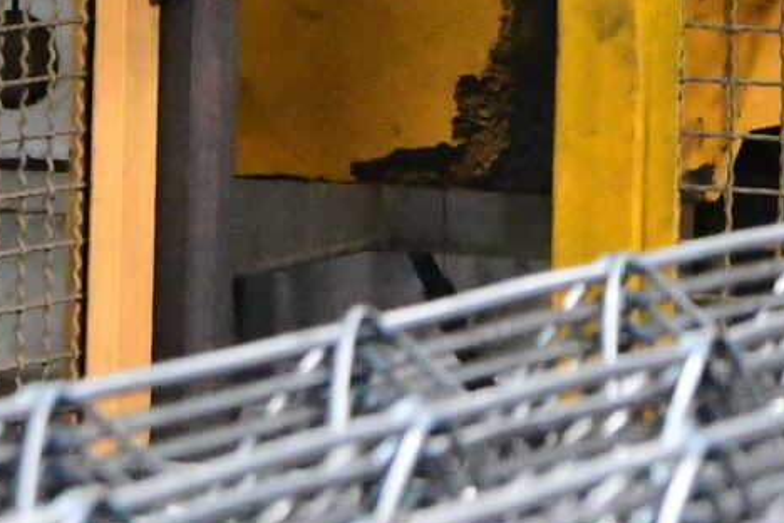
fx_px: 8928
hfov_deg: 5.0
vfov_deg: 3.3
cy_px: -678
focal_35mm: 410
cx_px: 1127
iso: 8000
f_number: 5.6
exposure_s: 1/200
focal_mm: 50
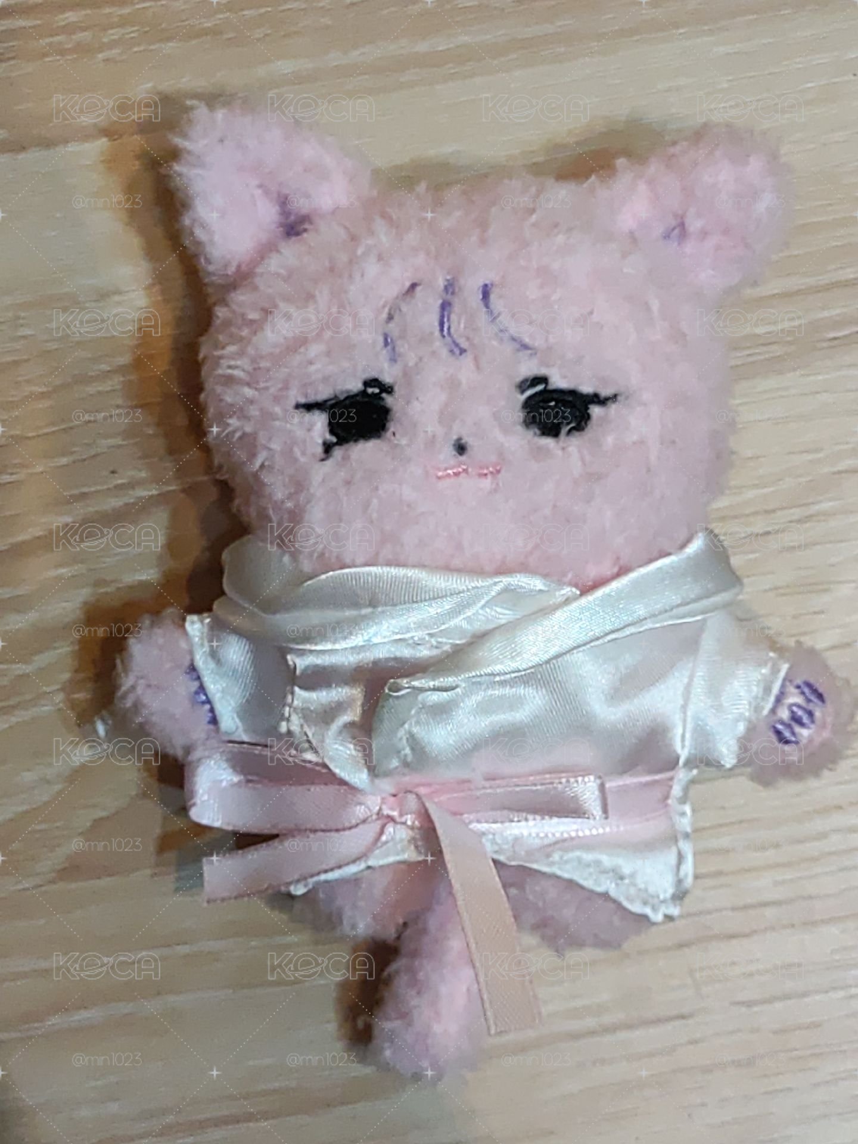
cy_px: 572
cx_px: 429
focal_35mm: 25
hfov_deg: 54.9
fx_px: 826
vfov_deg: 69.4
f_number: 1.79
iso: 471
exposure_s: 1/120
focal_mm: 4.71
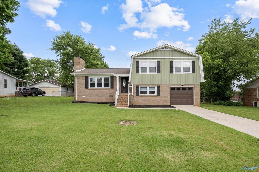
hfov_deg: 91.7
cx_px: 130
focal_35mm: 18
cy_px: 86
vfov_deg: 68.8
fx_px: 126
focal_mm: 17.5
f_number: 5
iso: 100
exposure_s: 1/250
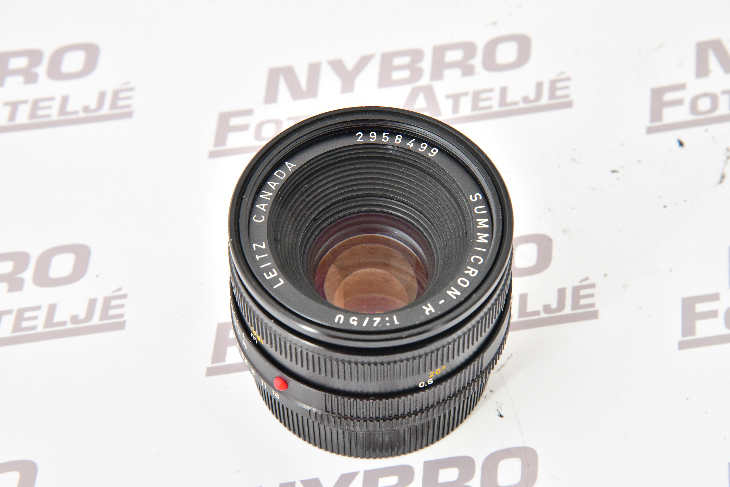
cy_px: 244
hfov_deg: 17.1
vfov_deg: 11.4
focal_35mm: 120
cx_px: 365
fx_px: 2433
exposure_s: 1/80
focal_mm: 120
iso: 2500
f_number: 14
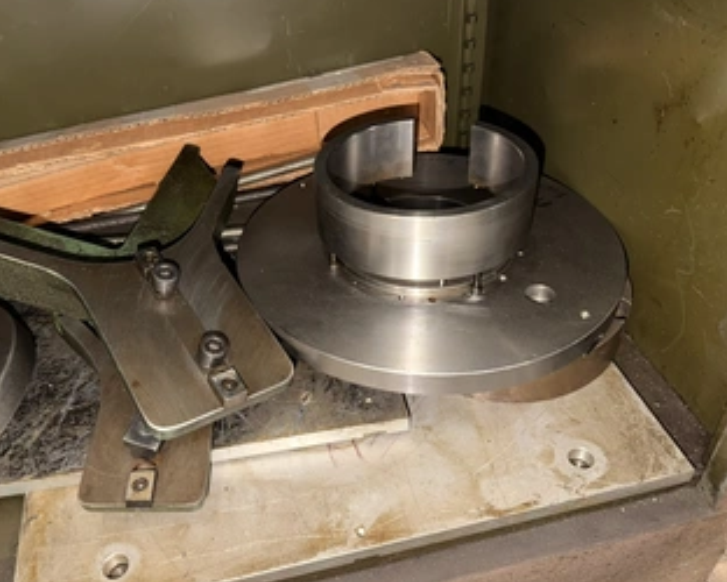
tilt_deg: -40.0
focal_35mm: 30
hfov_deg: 58.2
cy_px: 277
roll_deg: +7.7
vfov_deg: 48.5
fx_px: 646
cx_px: 289
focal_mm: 6.76
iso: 100
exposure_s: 1/7
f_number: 1.78
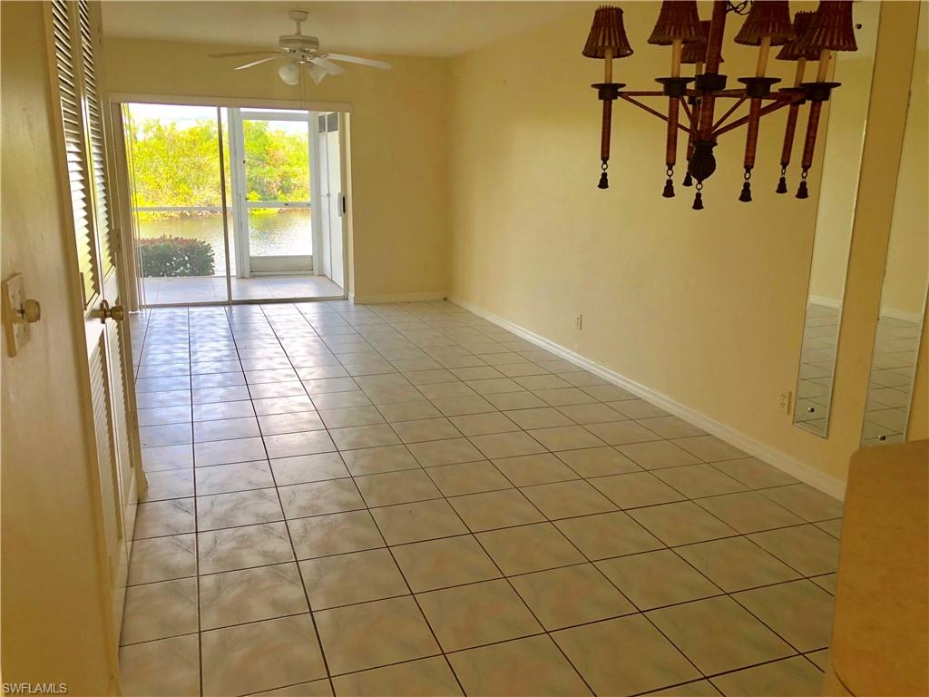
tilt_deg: -13.6
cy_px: 348
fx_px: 751
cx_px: 464
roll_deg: -0.6
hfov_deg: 63.4
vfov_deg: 49.7
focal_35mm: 28
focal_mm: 3.99
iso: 20
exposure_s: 1/163
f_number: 1.8
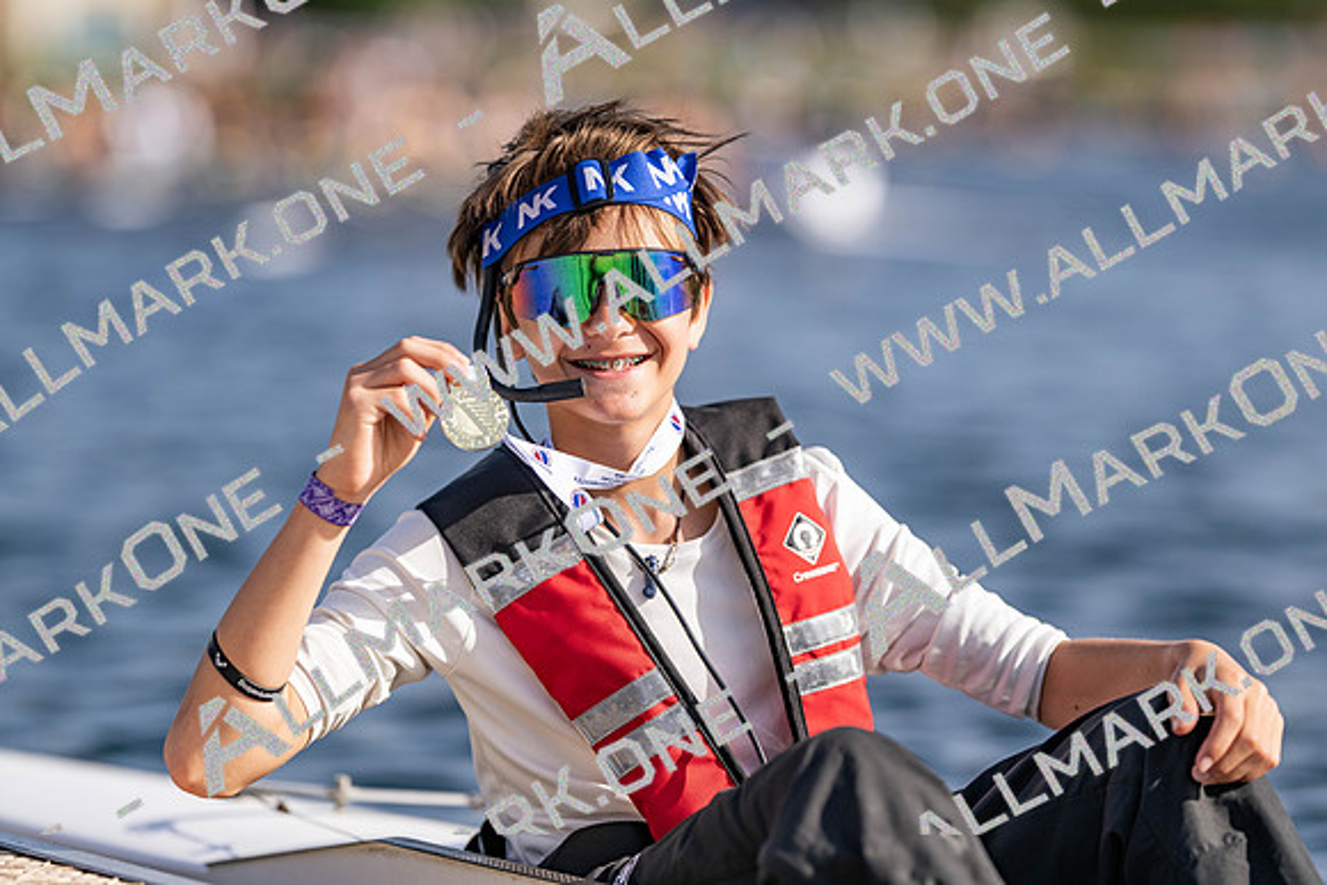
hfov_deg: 15.2
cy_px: 442
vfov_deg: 10.2
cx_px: 664
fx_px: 4977
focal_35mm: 135
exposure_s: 1/5000
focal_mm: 135
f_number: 1.8
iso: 64
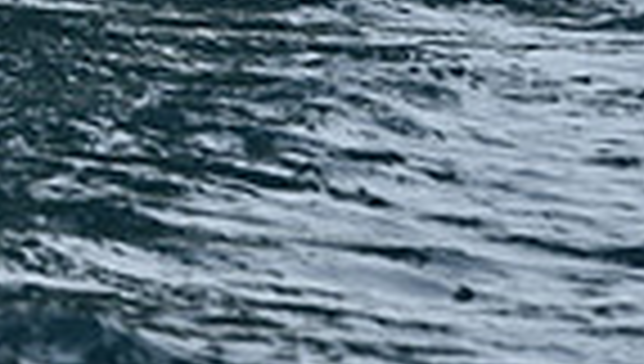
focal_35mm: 518
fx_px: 8860
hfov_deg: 4.2
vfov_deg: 2.3
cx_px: 20
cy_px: -836
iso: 250
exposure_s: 1/1250
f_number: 7.1
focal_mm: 122
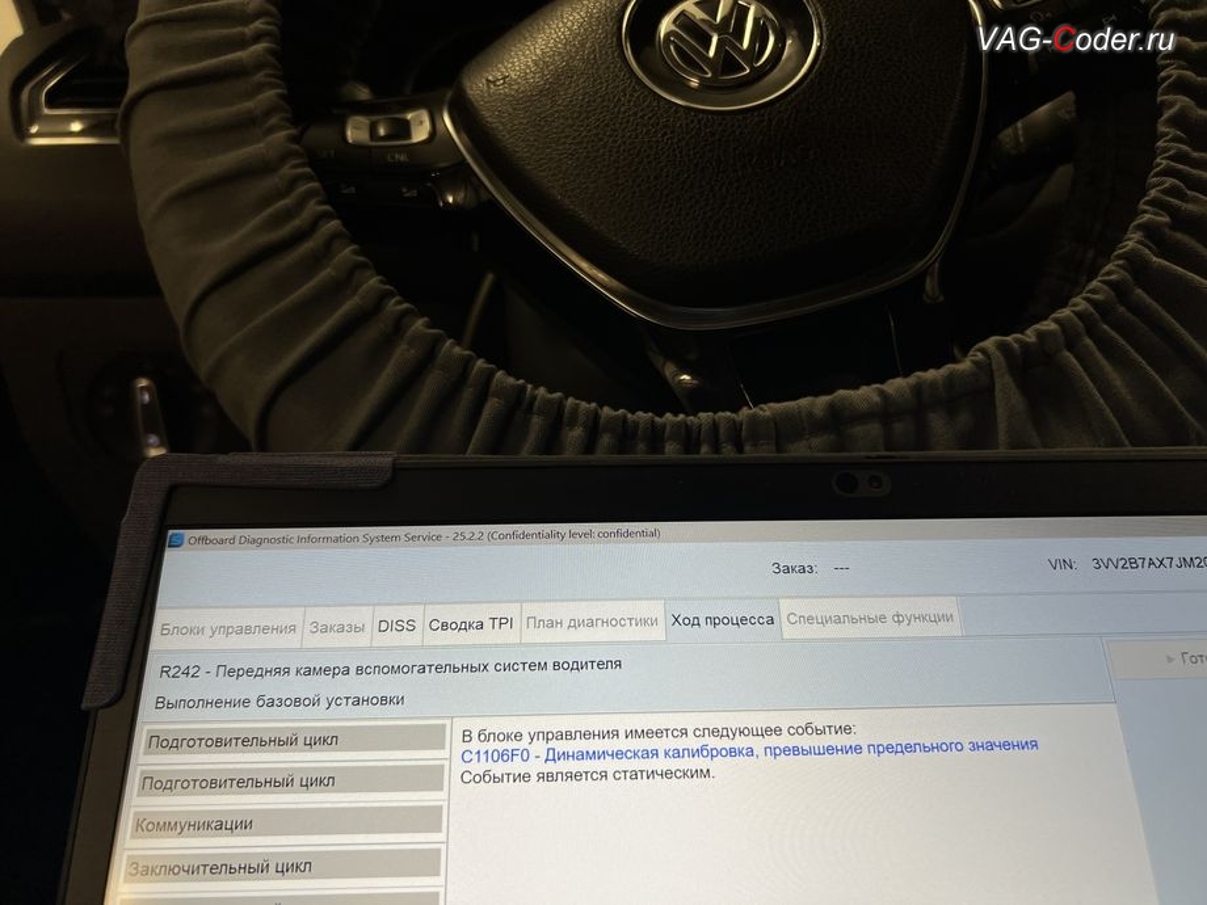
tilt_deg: -16.1
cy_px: 452
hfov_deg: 67.3
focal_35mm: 26
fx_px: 907
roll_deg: -1.3
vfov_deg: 53.1
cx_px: 604
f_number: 1.5
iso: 50
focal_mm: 5.7
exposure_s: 1/100
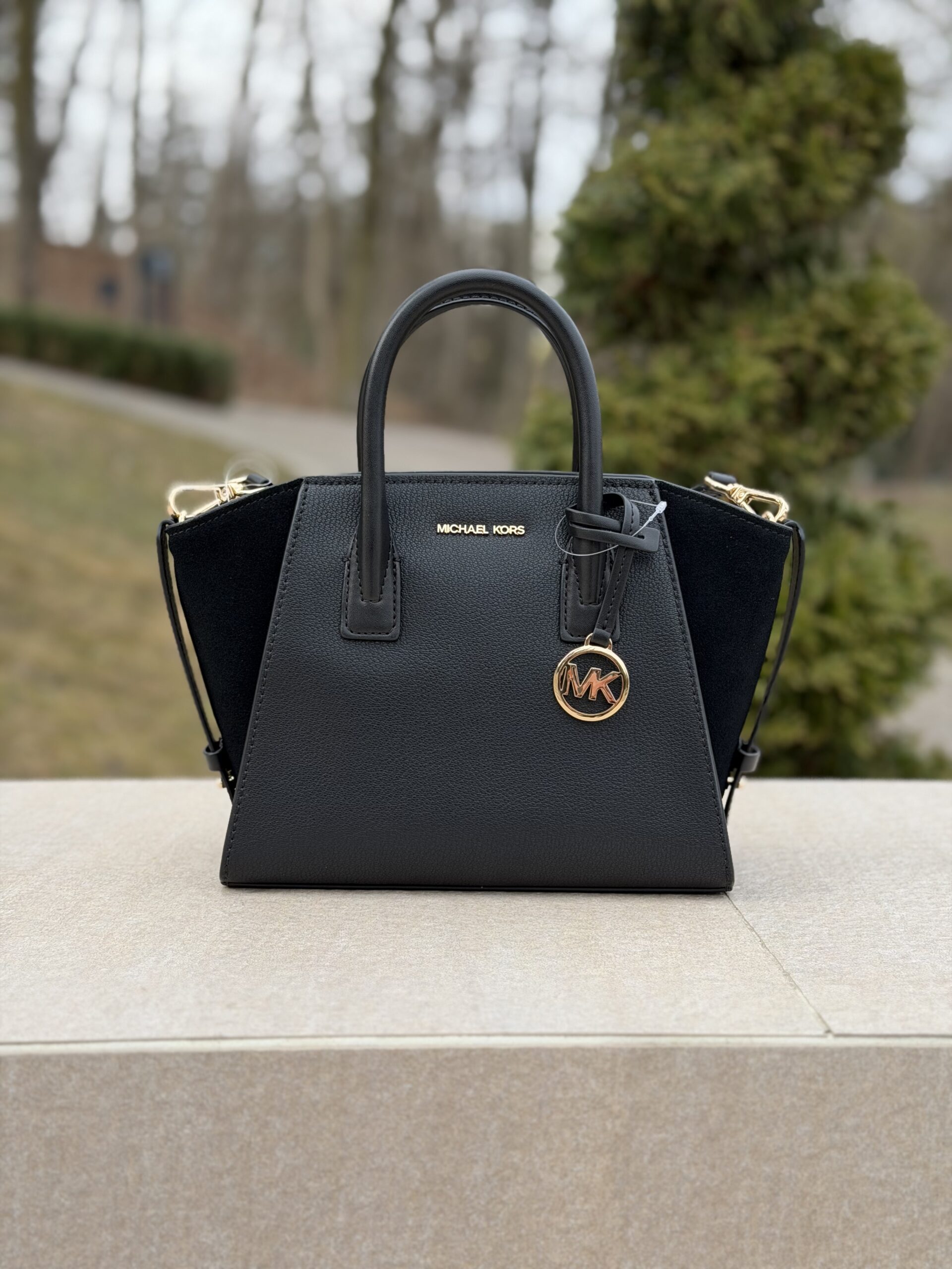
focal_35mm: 48
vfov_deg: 39.7
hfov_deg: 30.3
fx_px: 1760
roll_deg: -1.3
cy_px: 634
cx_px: 476
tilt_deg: -7.6
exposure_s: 1/499
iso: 64
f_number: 1.78
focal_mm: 6.76
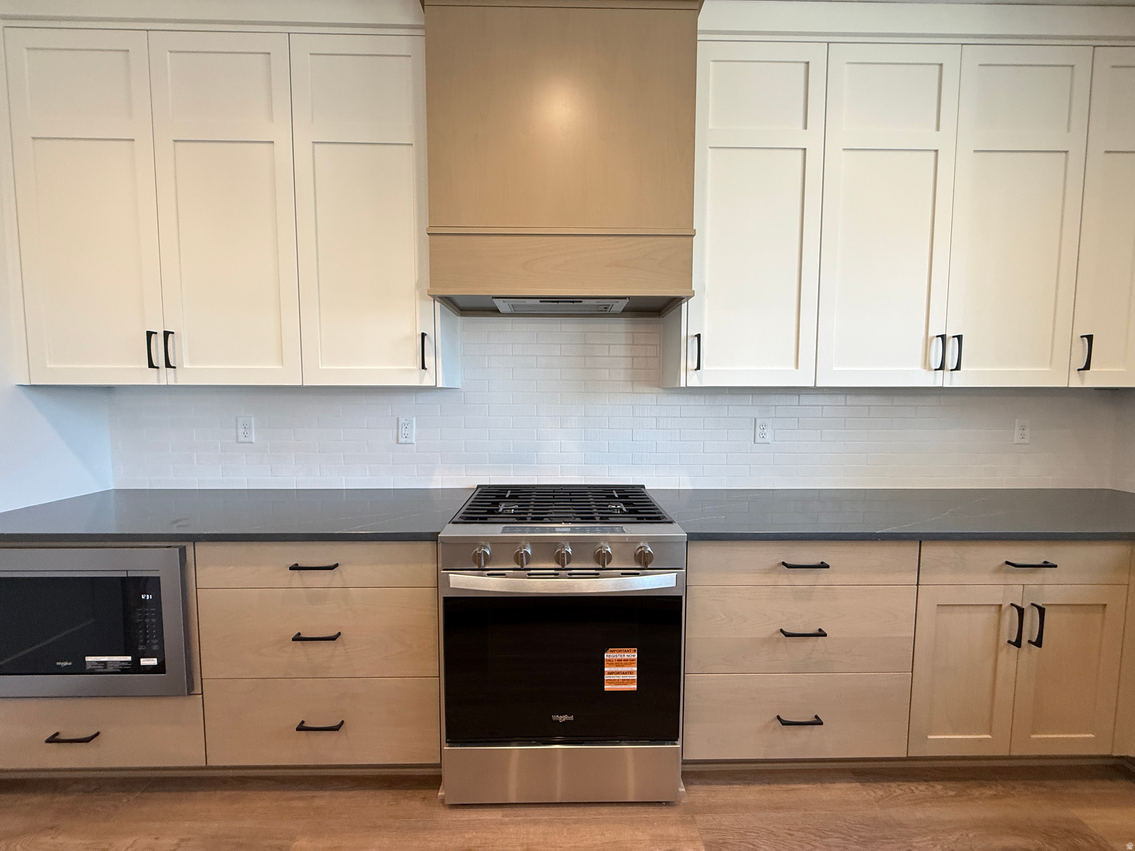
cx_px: 568
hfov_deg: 102.1
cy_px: 426
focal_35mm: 14
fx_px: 459
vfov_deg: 85.7
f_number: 2.2
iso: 200
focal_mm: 2.22
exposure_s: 1/120
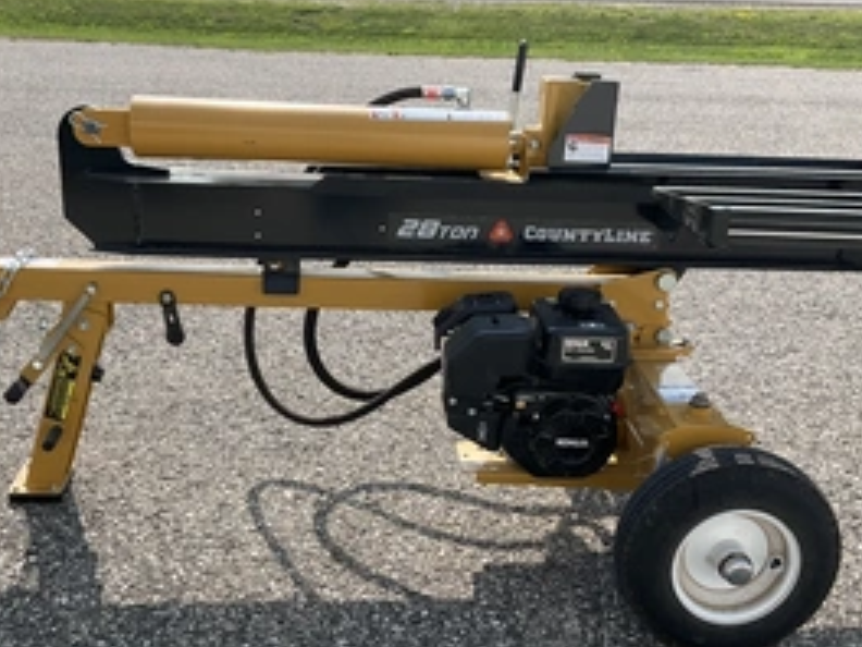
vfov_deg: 32.8
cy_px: 369
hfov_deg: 42.9
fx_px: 1096
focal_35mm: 44
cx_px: 421
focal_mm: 3
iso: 25
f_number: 1.8
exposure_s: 1/1195
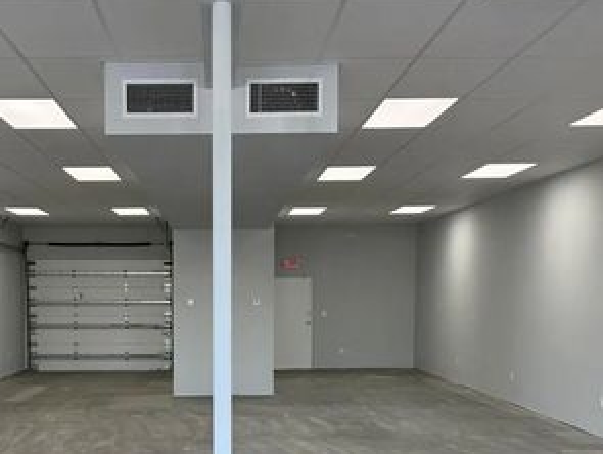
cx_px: 196
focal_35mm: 52
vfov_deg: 27.3
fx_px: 907
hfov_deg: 36.4
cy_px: 384
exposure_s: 1/240
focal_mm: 6.76
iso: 100
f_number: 1.78
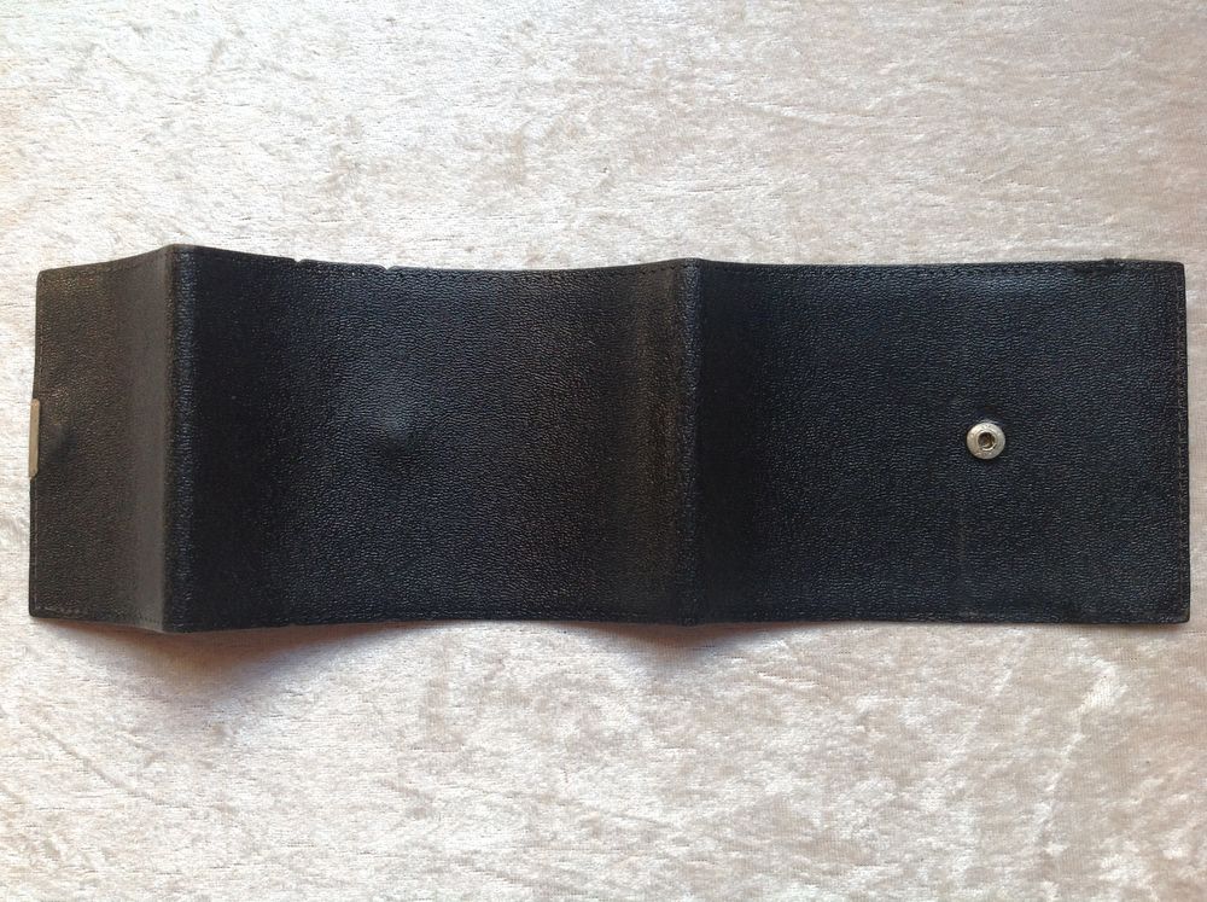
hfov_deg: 52.7
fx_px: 1219
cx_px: 604
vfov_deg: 40.6
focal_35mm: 35
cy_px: 451
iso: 80
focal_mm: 4.28
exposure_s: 1/120
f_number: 2.4
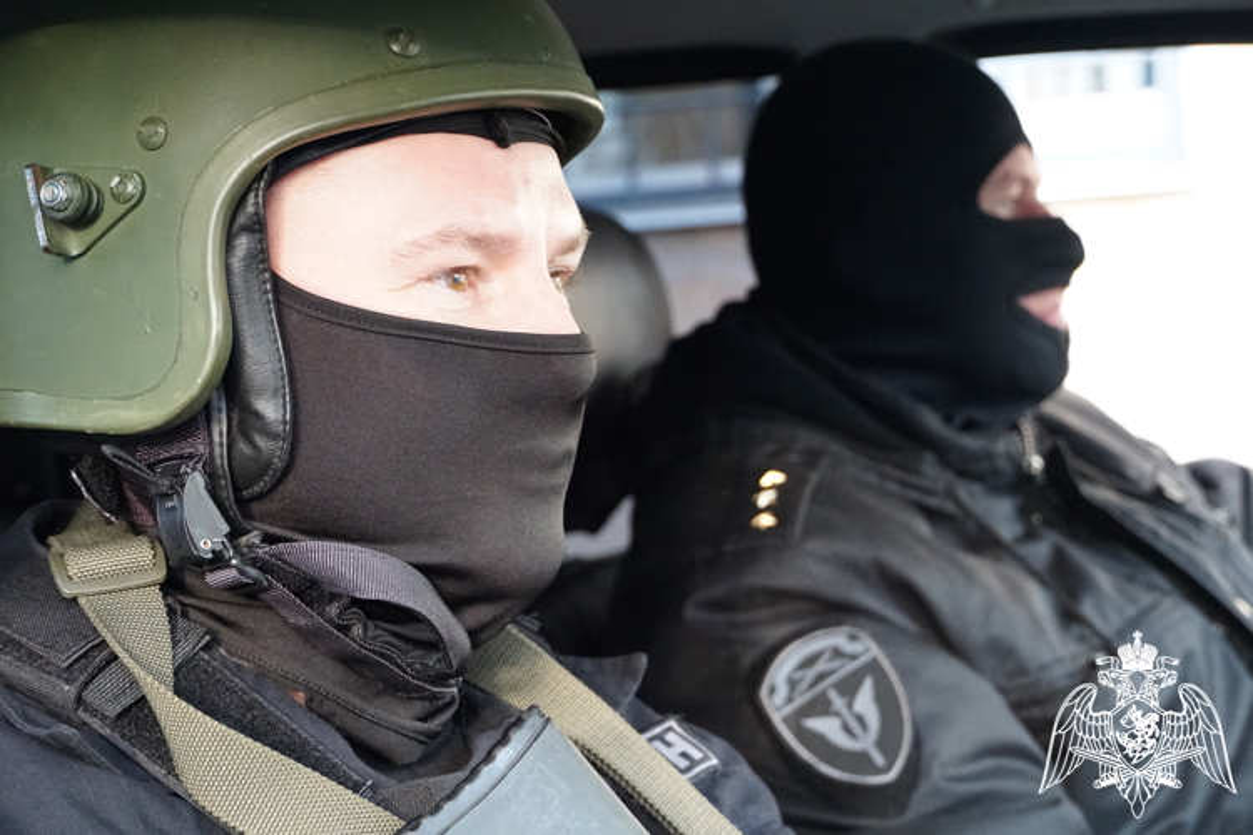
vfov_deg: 19.3
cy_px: 418
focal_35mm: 70
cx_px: 626
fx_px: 2454
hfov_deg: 28.6
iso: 6400
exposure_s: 1/160
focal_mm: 47
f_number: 5
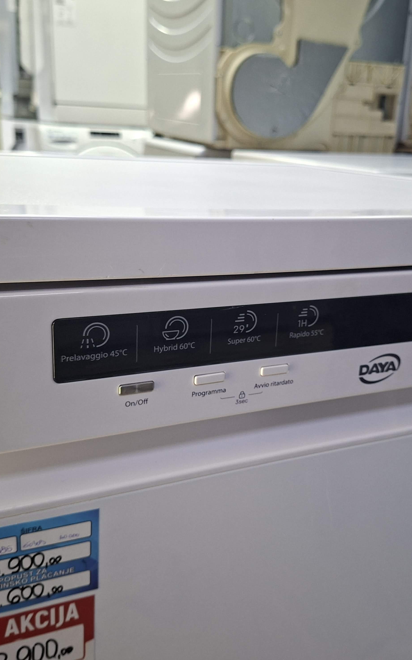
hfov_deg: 38.1
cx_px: 258
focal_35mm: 33
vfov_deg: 58.1
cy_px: 327
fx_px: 593
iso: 200
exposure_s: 1/50
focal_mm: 5.54
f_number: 1.8
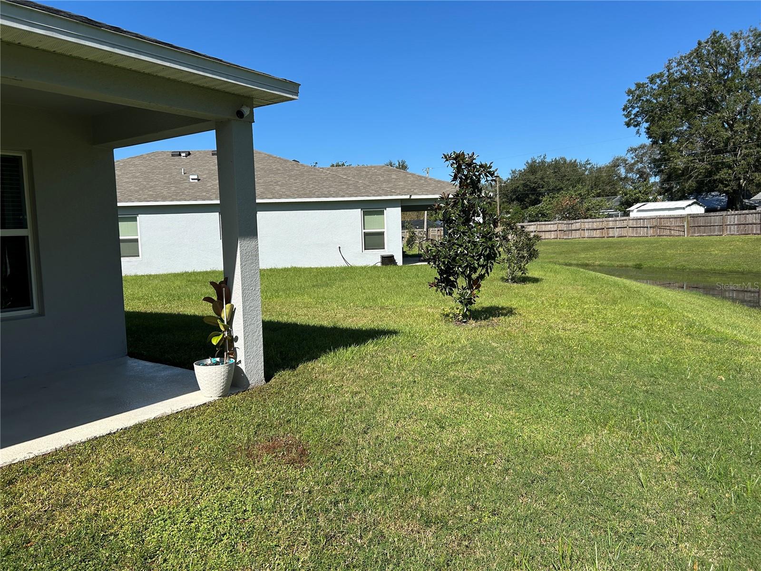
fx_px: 572
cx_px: 380
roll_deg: +1.7
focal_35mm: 26
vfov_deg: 53.1
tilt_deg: -4.8
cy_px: 286
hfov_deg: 67.3
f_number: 1.5
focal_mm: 5.7
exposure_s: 1/4444
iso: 50
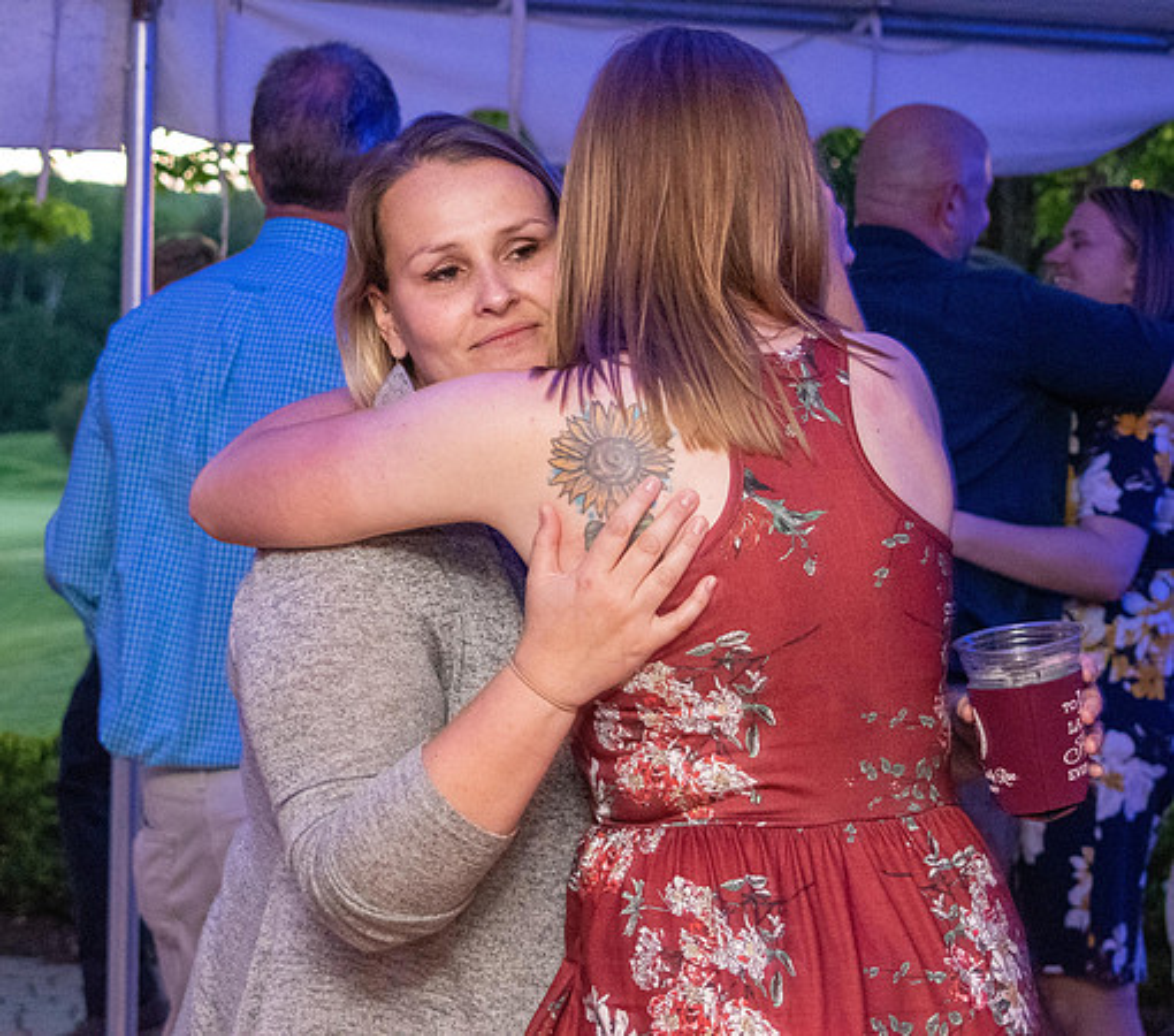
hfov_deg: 17.2
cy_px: 472
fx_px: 3874
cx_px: 529
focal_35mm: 107
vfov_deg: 15.2
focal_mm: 55
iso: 6400
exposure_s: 1/60
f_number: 5.6
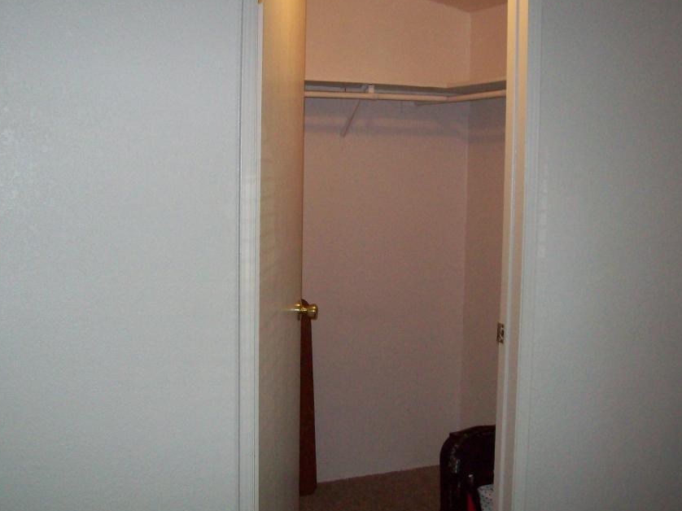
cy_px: 237
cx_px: 326
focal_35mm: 44
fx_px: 867
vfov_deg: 32.8
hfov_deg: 42.9
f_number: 2.7
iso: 200
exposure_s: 1/64
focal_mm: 6
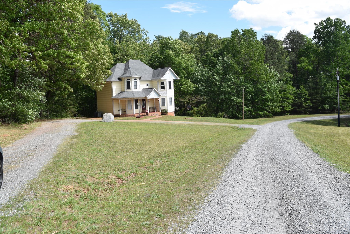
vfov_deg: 43.6
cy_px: 117
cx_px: 175
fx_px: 292
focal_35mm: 30
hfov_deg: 61.9
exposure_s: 1/320
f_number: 9
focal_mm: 20
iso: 200
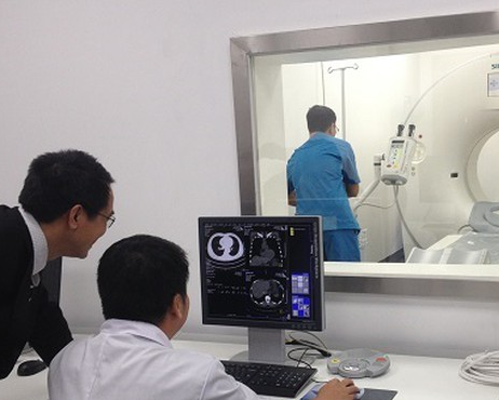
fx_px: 798
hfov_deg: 34.5
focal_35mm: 54
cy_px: 262
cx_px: 315
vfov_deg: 28.0
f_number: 2.4
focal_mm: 4.28
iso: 64
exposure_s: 1/60
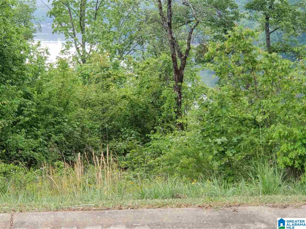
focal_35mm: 52
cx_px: 153
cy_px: 114
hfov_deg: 36.8
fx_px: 460
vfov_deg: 28.0
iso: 40
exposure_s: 1/100
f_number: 2.4
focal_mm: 6
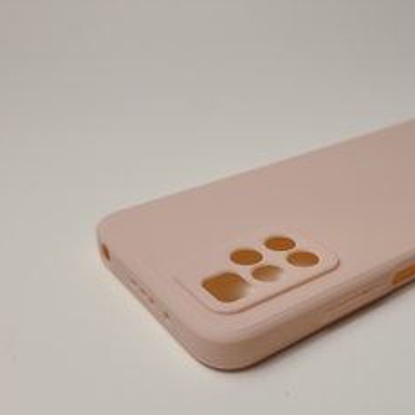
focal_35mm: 40
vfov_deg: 41.5
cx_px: 298
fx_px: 543
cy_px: 265
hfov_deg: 41.0
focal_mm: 5.4
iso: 40
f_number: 1.8
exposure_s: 1/100
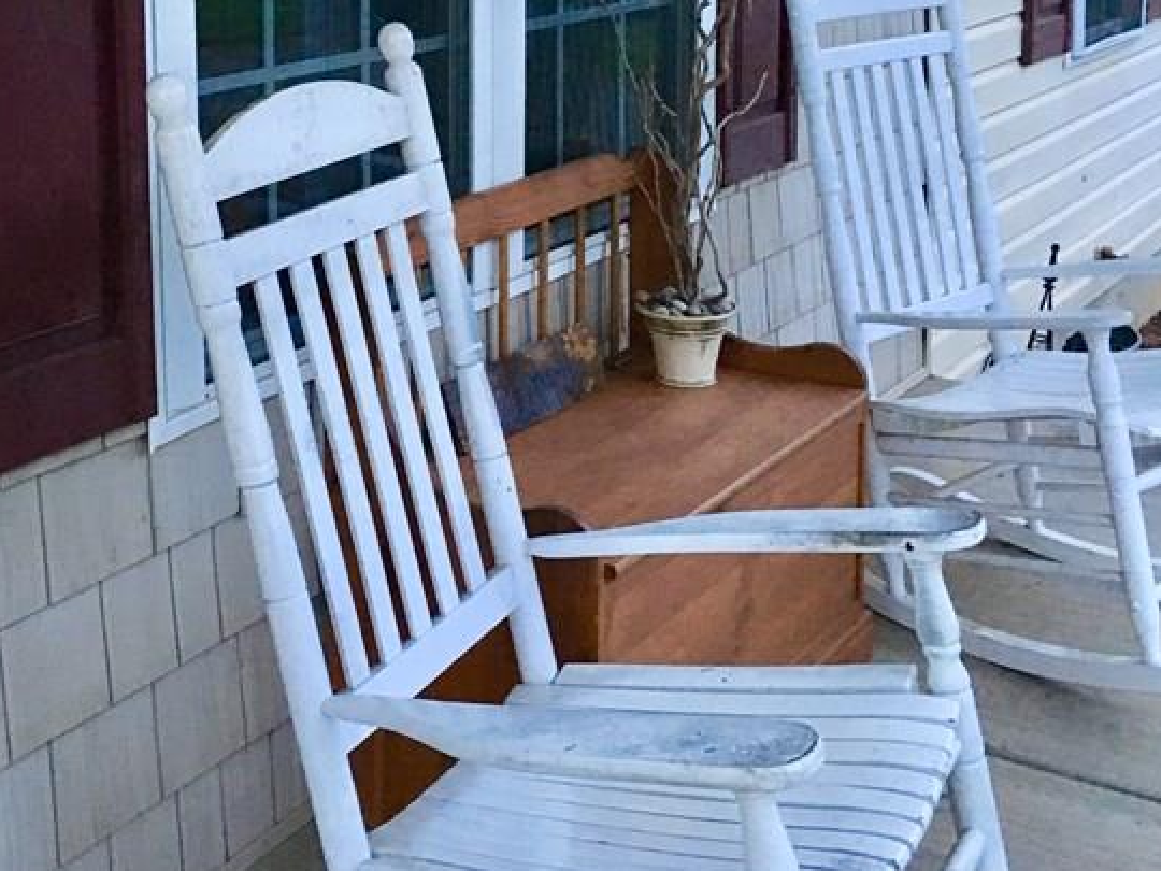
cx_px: 288
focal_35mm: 55
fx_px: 1845
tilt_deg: -8.5
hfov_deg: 34.2
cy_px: 99
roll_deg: +1.6
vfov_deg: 25.8
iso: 200
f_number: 2.2
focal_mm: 4.15
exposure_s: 1/20
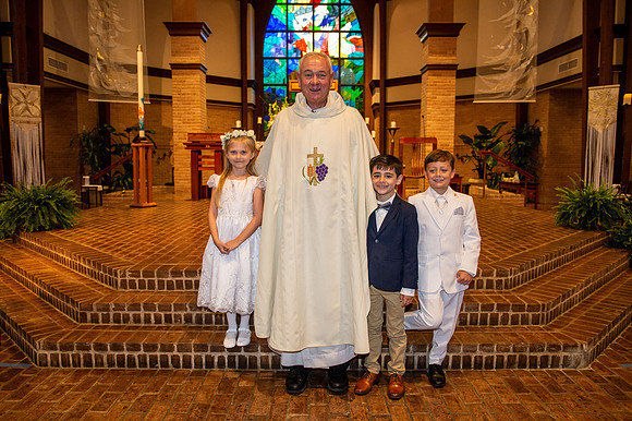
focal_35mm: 28
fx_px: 491
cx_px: 316
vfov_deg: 46.4
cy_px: 210
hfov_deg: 65.5
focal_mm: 28
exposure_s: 1/125
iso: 1600
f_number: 5
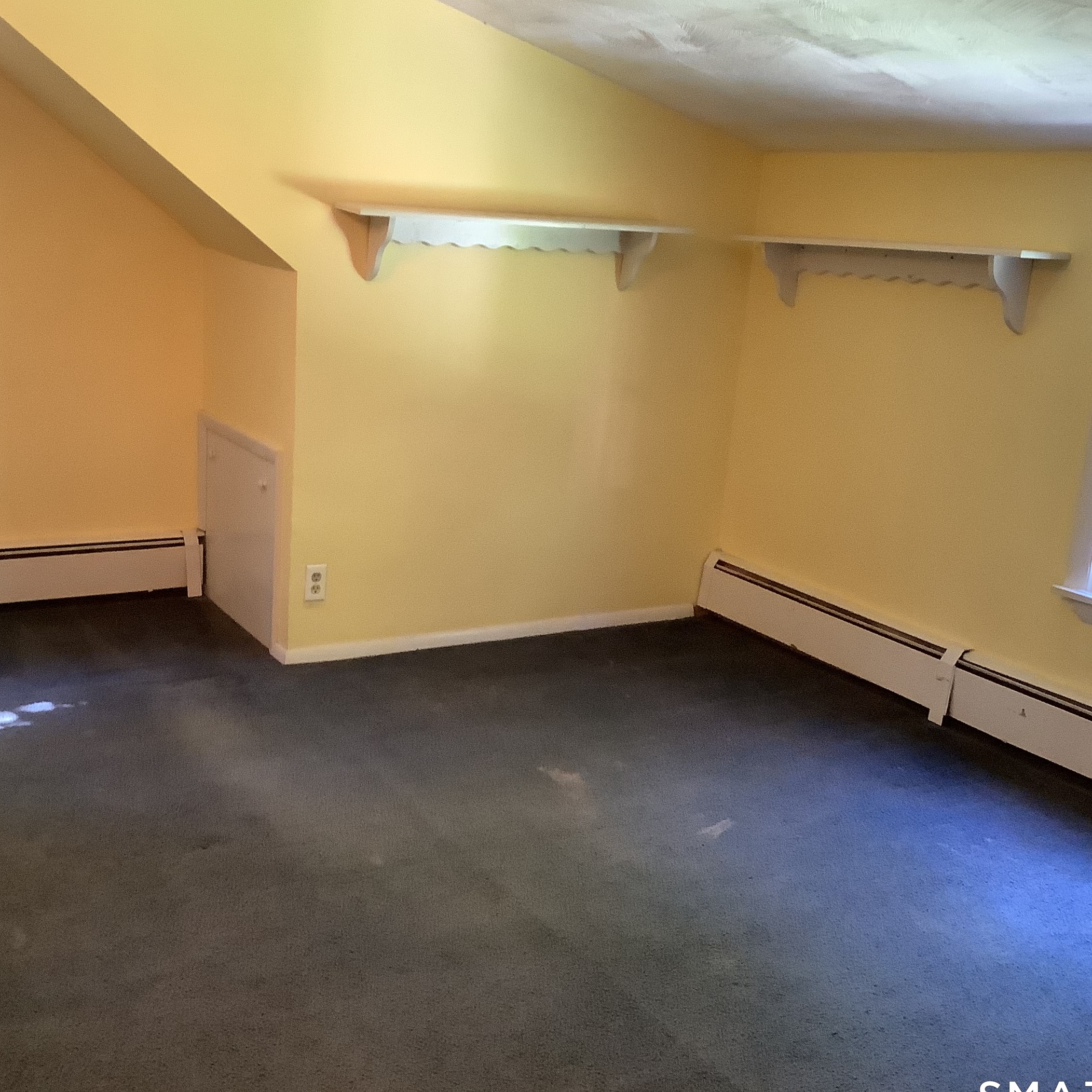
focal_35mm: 40
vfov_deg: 41.9
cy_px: 525
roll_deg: -2.0
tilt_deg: -14.4
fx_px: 1428
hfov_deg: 41.6
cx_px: 419
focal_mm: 3.3
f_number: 2.4
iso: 400
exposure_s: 1/40
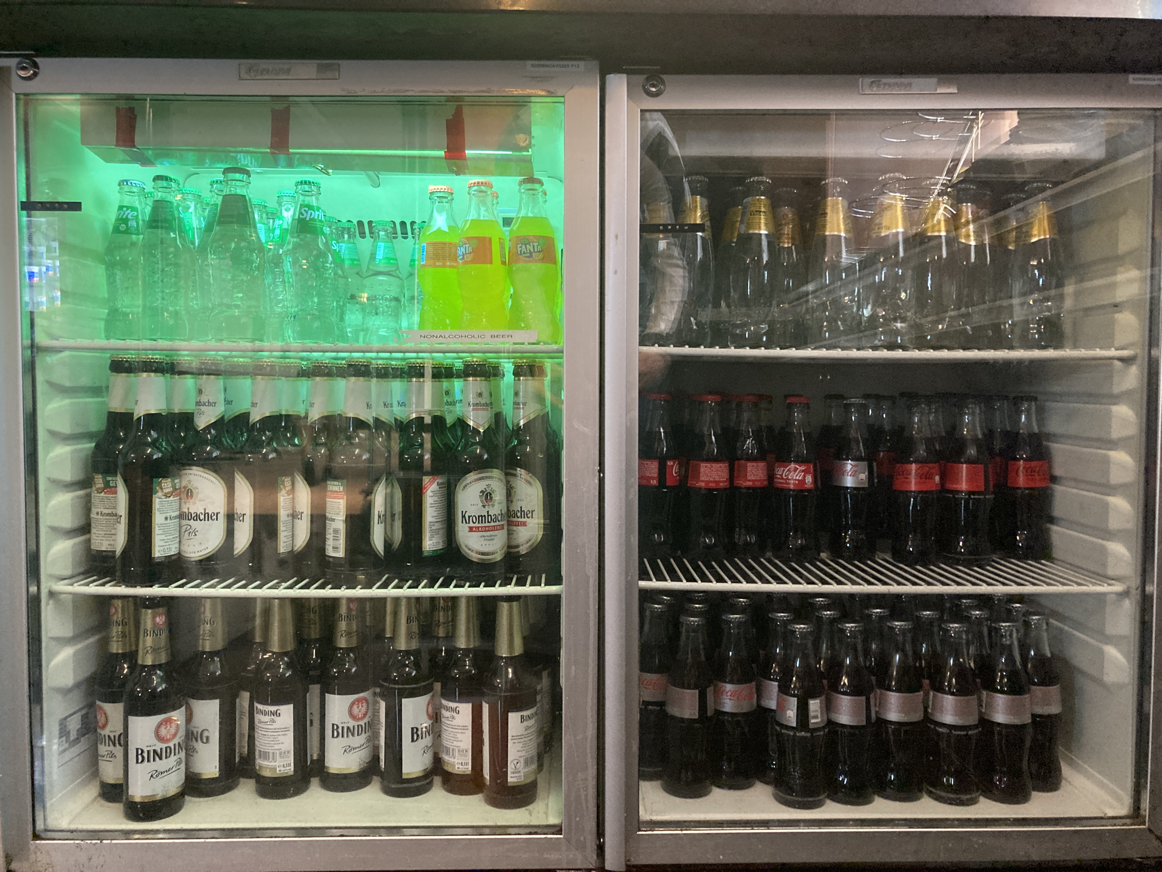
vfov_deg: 49.7
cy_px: 436
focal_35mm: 28
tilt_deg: -3.4
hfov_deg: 63.4
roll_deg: -0.4
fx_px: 940
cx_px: 581
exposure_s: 1/25
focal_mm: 3.99
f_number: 1.8
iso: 320
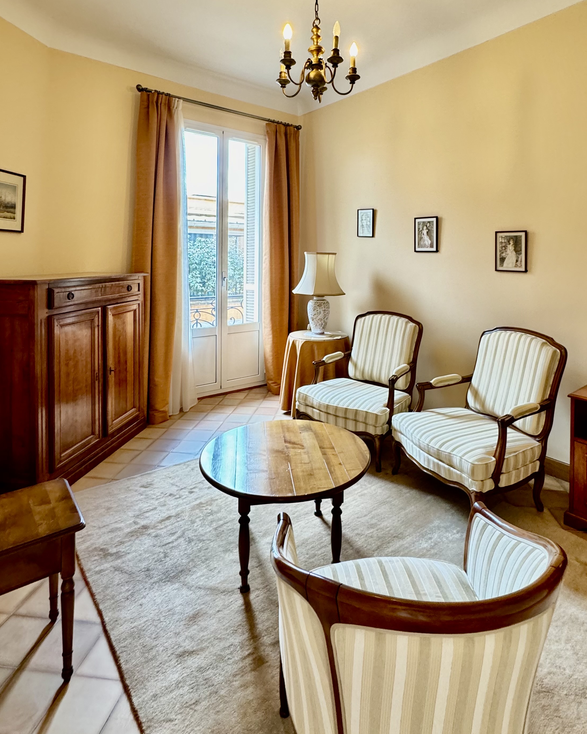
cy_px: 259
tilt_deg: +0.5
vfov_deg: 78.4
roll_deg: -0.8
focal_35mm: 20
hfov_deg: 68.0
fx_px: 434
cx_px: 316
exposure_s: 1/50
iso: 250
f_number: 2.2
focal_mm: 2.22
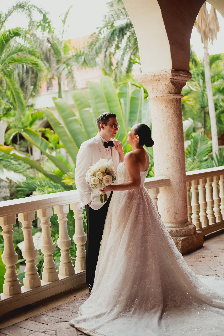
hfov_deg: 27.0
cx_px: 112
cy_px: 168
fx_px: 466
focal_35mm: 50
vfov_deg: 39.6
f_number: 2
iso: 250
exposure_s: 1/320
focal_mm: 50
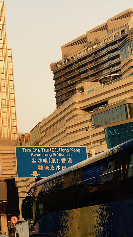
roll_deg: -1.9
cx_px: -41
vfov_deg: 29.8
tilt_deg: +23.9
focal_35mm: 70
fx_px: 439
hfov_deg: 16.3
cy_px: 65
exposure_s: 1/316
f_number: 2.2
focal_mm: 4.15
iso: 25
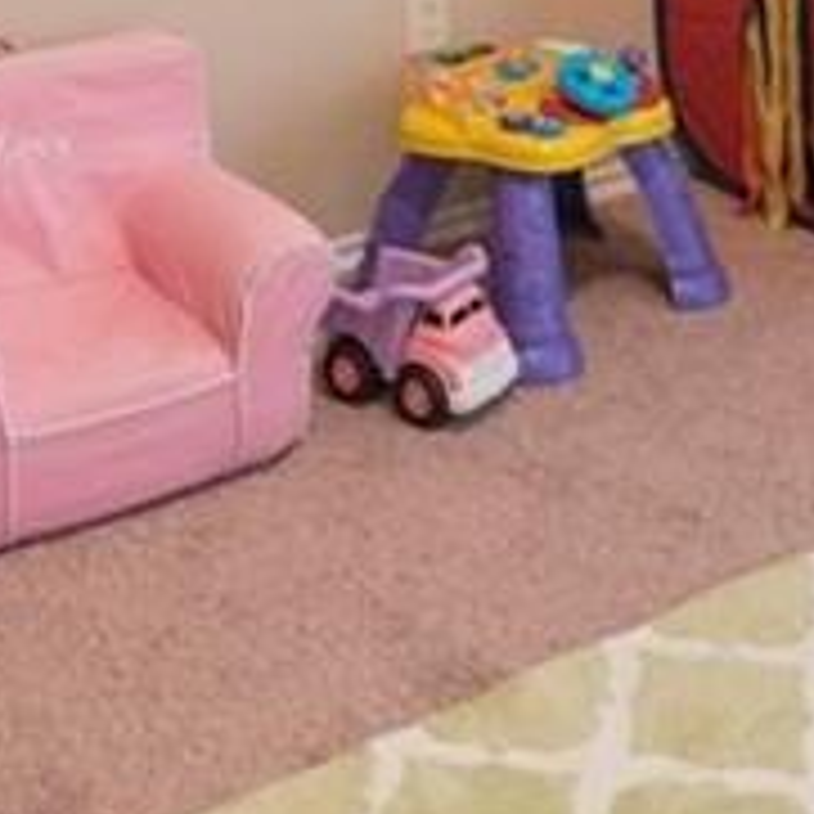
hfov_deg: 22.4
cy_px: -573
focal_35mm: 77
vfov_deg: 18.5
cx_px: 544
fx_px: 2049
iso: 100
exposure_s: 1.6
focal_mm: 16
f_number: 7.1
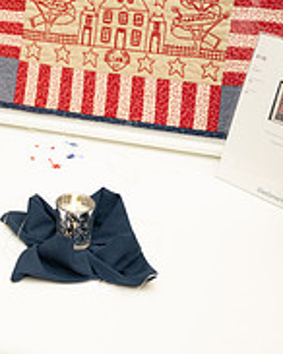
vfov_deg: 24.8
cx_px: -110
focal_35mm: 76
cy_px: 84
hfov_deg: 18.4
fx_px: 797
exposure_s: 1/100
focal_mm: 25.5
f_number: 2.8
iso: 500
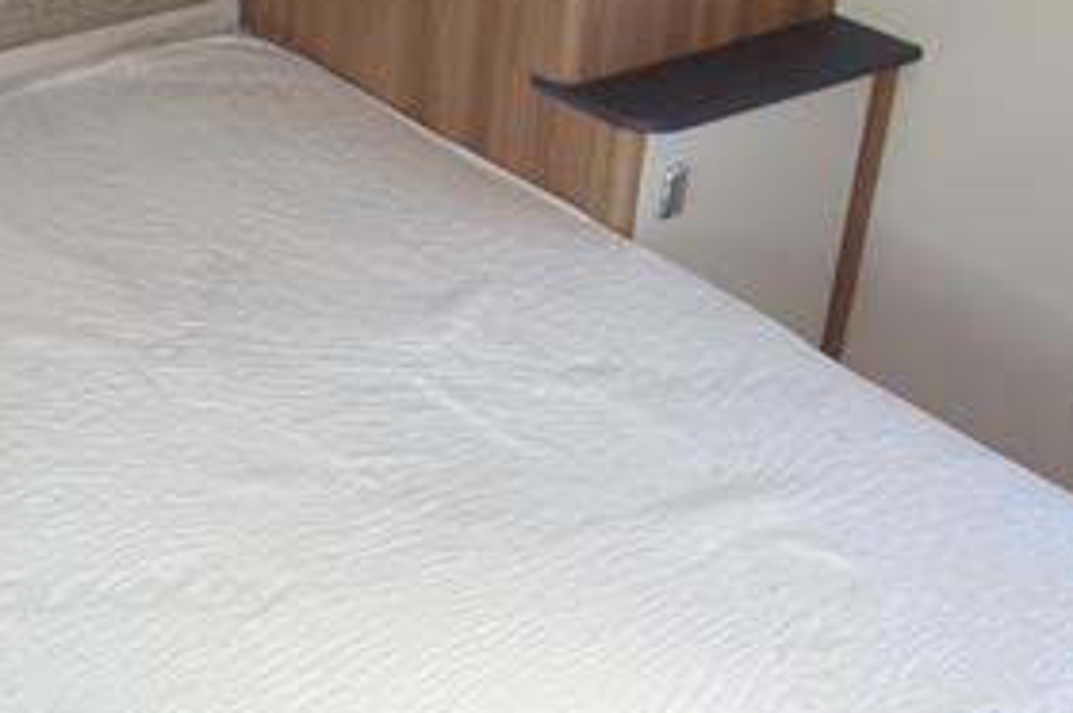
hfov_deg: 28.0
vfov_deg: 19.1
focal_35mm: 70
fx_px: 2084
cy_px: 621
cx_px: 138
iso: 125
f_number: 2.2
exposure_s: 1/100
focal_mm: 10.4
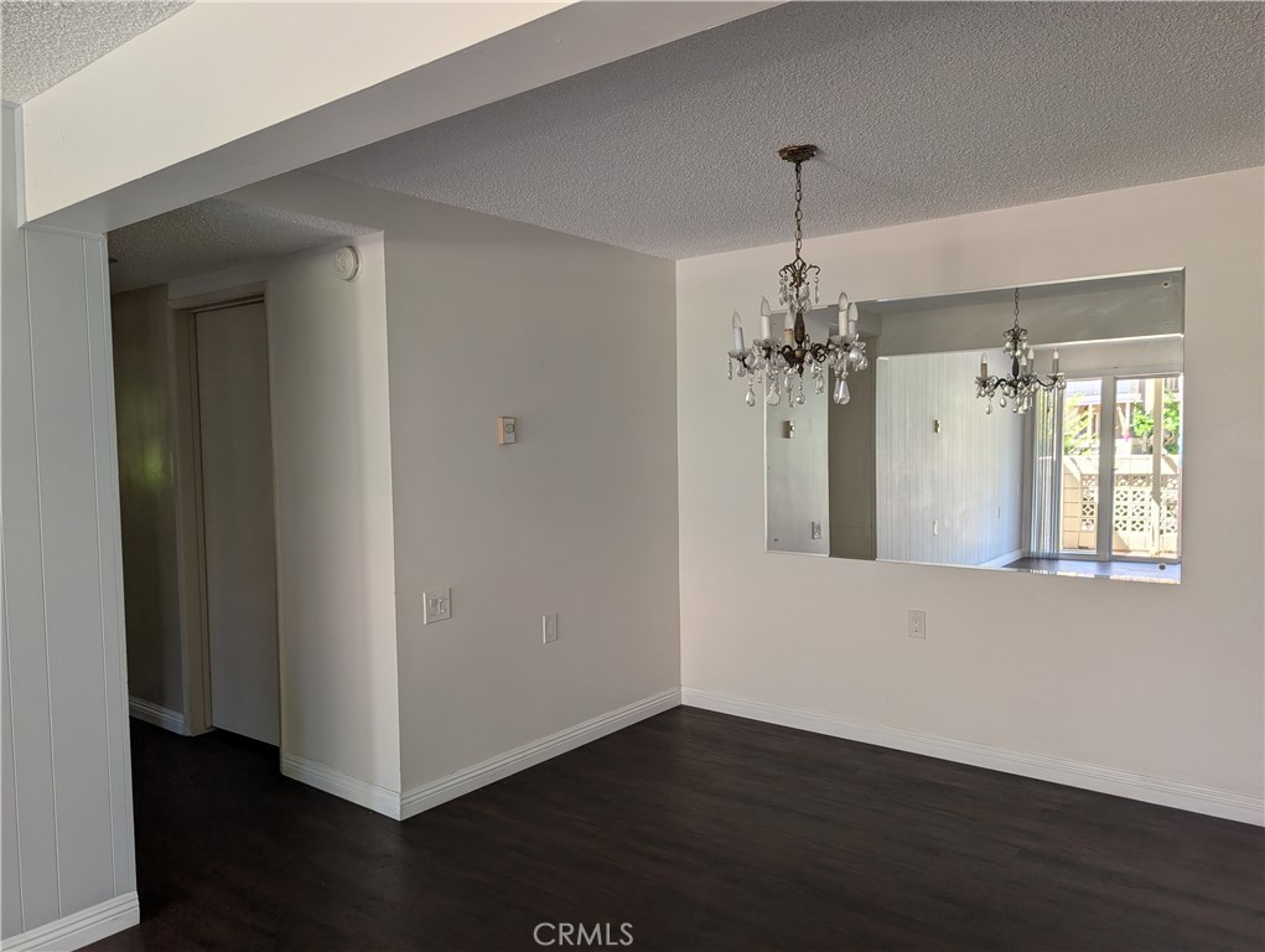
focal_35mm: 24
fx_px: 878
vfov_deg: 56.9
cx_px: 632
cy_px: 476
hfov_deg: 71.5
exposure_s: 1/177
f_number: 1.68
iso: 18
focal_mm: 6.9
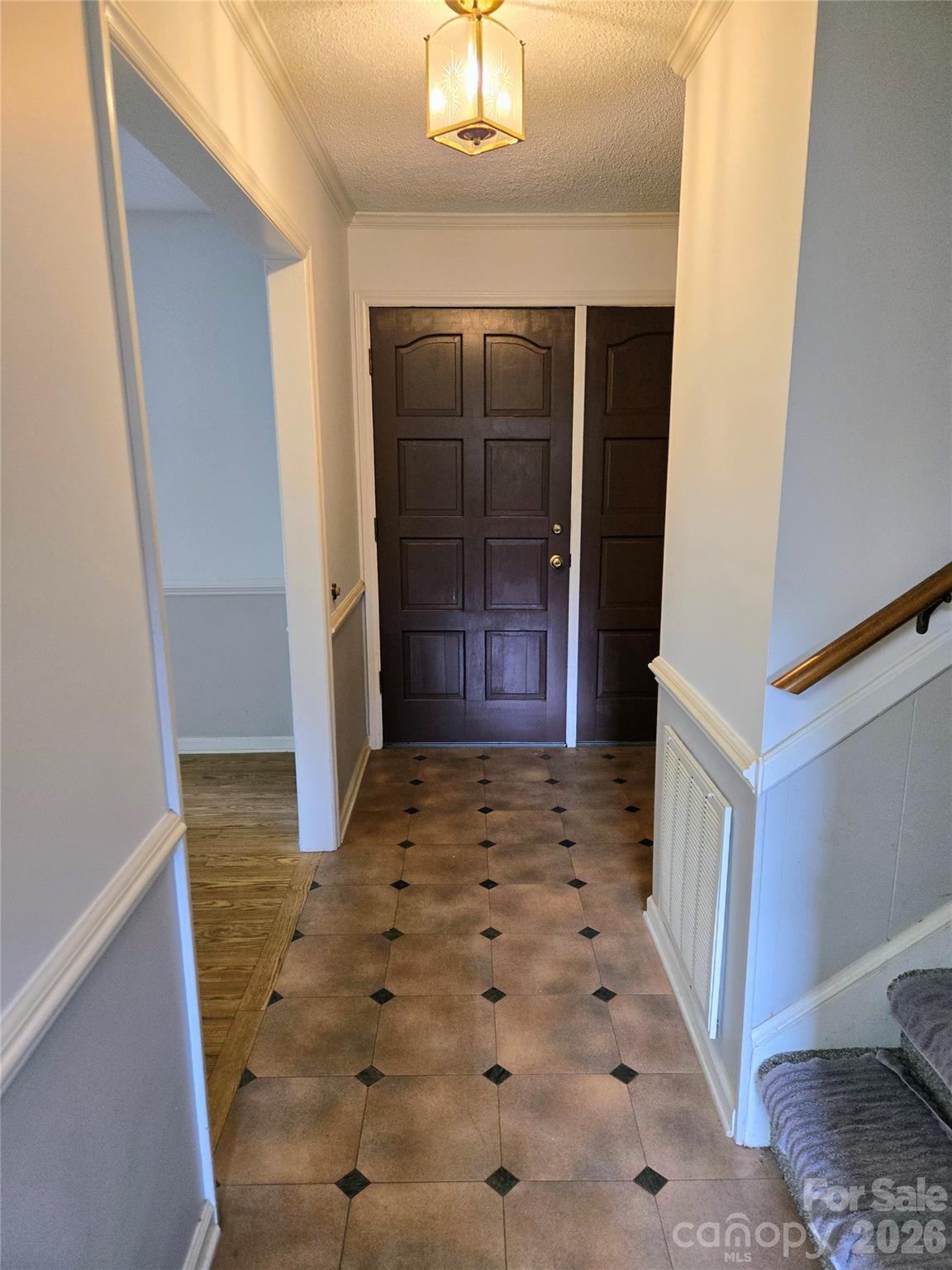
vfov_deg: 73.9
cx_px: 476
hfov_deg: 58.9
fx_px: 843
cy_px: 635
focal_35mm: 23
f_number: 1.8
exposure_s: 1/120
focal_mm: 5.4
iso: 250
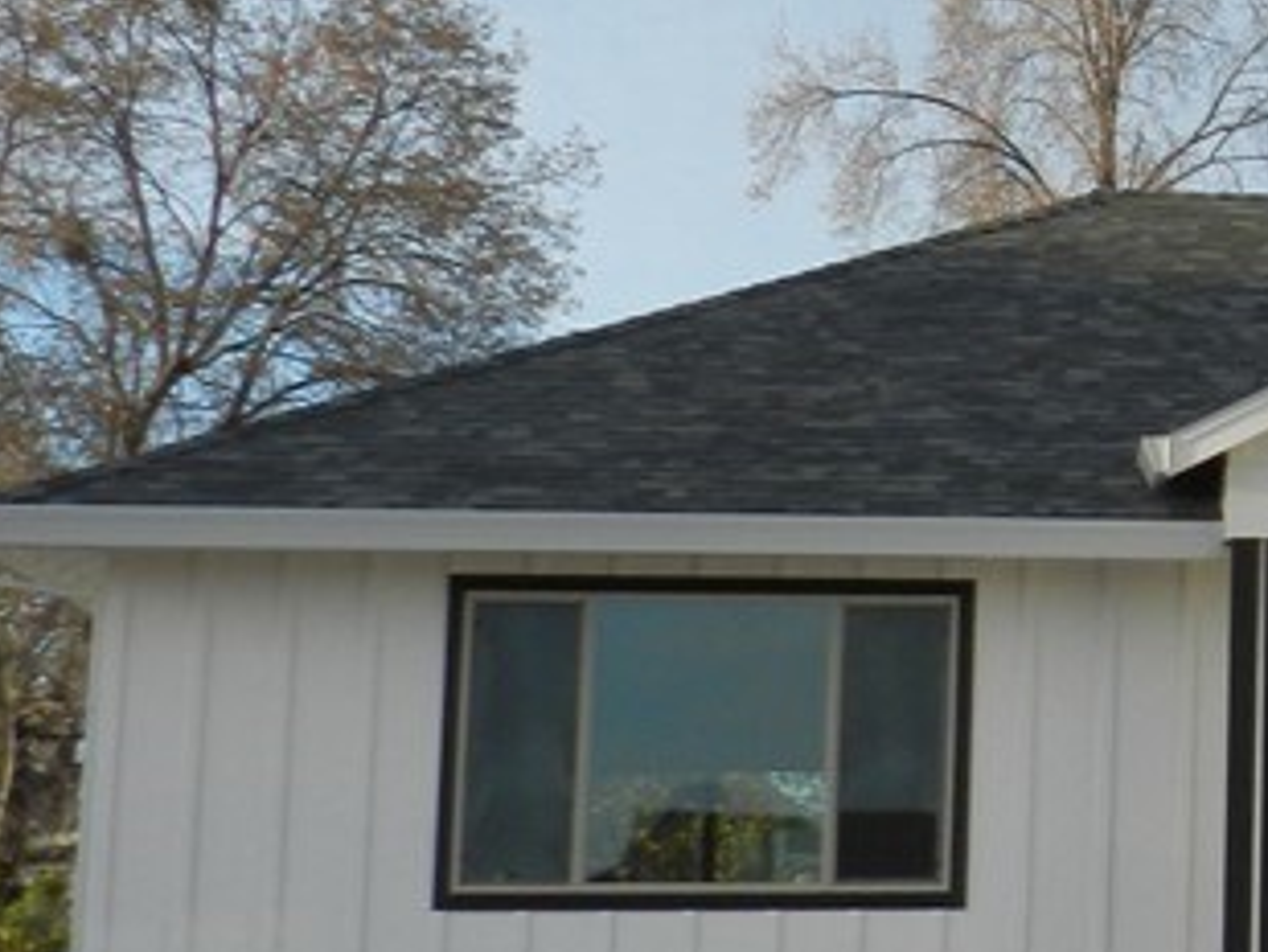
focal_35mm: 126
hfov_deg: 14.3
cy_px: 193
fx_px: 4617
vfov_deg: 11.7
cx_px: 2085
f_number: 4
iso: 160
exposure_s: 1/640
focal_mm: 6.7
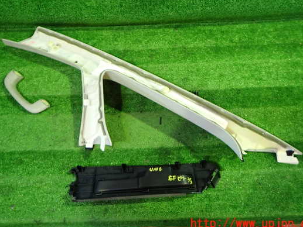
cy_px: 99
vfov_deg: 48.1
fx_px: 254
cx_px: 147
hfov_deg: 61.6
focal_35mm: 29
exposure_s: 1/30
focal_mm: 4.5
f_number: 2
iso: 400
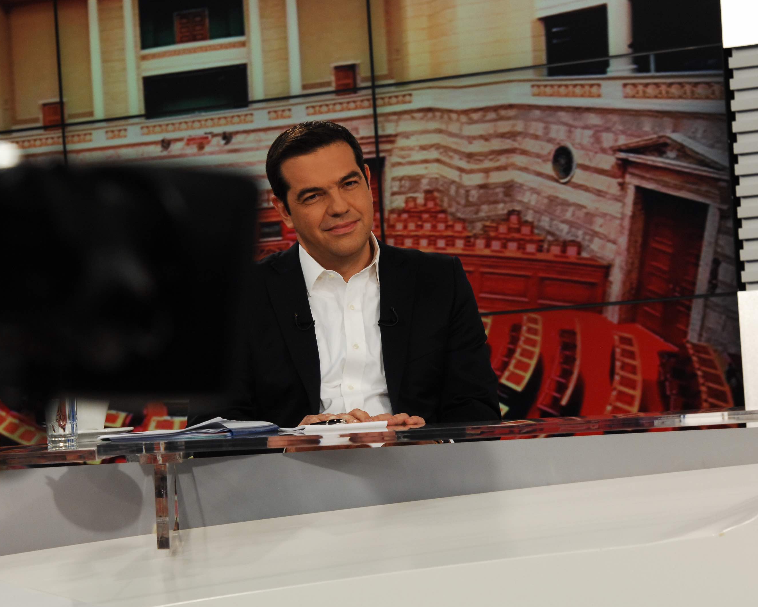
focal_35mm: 204
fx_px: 4577
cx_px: 336
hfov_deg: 9.5
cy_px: 304
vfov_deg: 7.6
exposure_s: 1/50
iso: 500
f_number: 6.3
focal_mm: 120
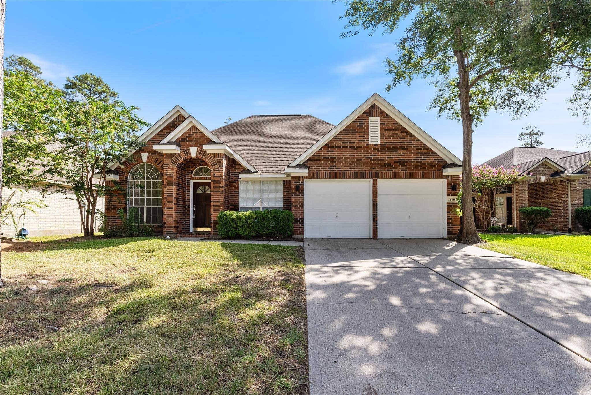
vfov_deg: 73.8
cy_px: 198
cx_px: 296
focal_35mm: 16
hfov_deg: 96.7
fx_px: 263
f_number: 9
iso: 100
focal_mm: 16
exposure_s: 1/200
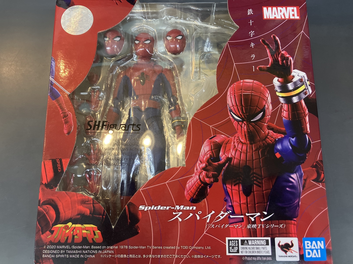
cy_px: 132
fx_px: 286
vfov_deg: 49.8
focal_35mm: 28
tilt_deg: -78.6
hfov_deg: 63.4
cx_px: 176
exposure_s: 1/60
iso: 200
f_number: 1.8
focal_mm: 3.99
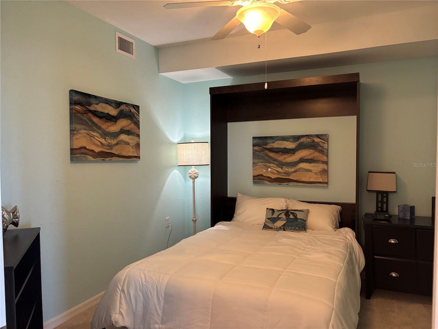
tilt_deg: -3.2
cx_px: 219
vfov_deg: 53.1
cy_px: 164
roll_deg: +0.4
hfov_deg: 67.3
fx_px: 329
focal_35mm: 26
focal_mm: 5.96
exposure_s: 1/60
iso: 400
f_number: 1.6
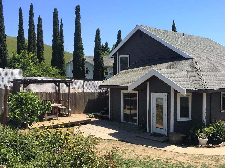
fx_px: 247
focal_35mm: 38
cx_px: 145
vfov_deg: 37.7
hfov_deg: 48.4
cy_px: 85
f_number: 2.2
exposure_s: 1/999
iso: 25
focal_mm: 4.15
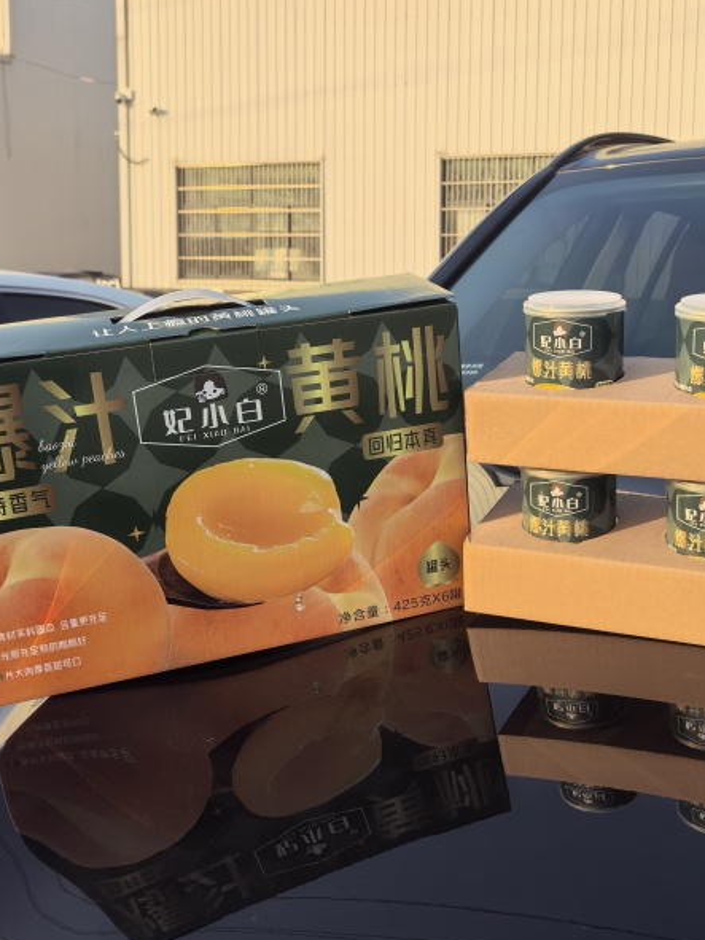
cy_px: 472
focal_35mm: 46
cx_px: 458
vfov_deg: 41.2
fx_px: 1250
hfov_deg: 31.3
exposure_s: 1/1318
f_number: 2
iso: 50
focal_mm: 5.72
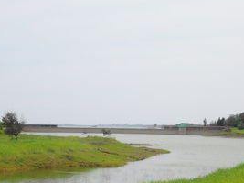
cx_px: 91
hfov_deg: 21.7
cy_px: 140
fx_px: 634
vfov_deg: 16.3
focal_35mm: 90
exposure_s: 1/1250
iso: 80
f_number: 3.5
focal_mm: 8.6
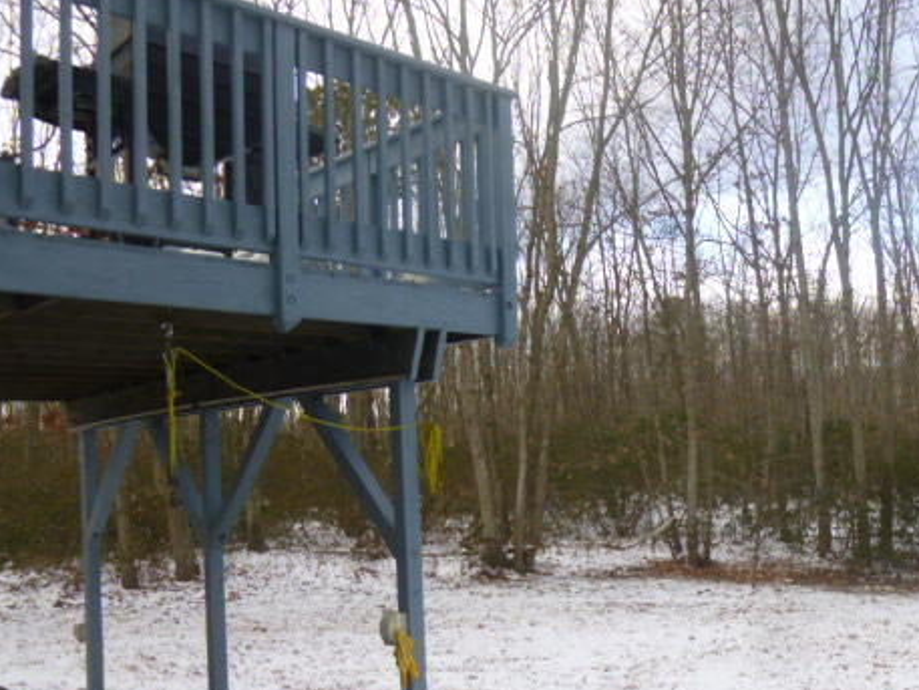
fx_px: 929
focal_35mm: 35
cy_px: 414
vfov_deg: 40.5
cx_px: 607
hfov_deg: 51.7
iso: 100
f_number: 3.1
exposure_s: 1/100
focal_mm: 4.5
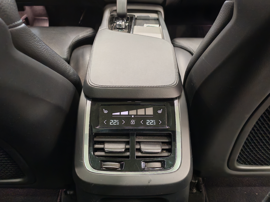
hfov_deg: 58.4
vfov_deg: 45.4
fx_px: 242
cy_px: 101
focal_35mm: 31
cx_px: 135
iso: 2628
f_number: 1.9
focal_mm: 6.12
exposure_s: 1/33.3
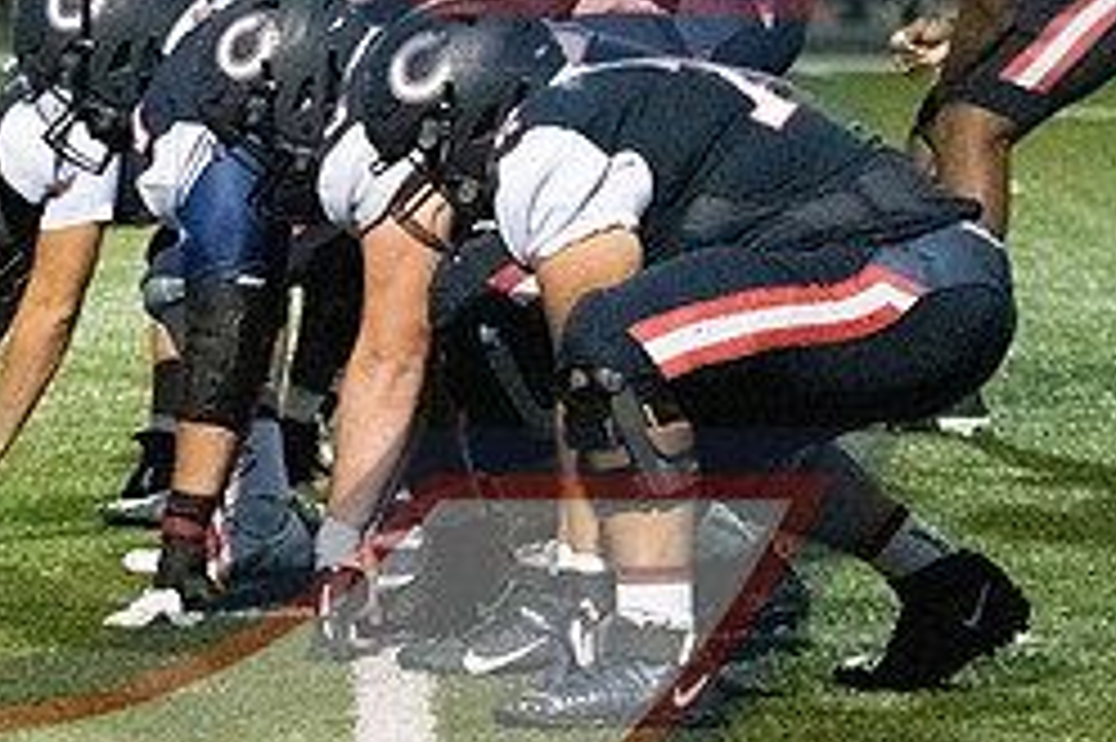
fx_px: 12174
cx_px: -86
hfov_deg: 5.2
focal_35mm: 393
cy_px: 245
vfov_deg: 3.5
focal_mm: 112
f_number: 2.8
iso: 36000
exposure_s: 1/3200
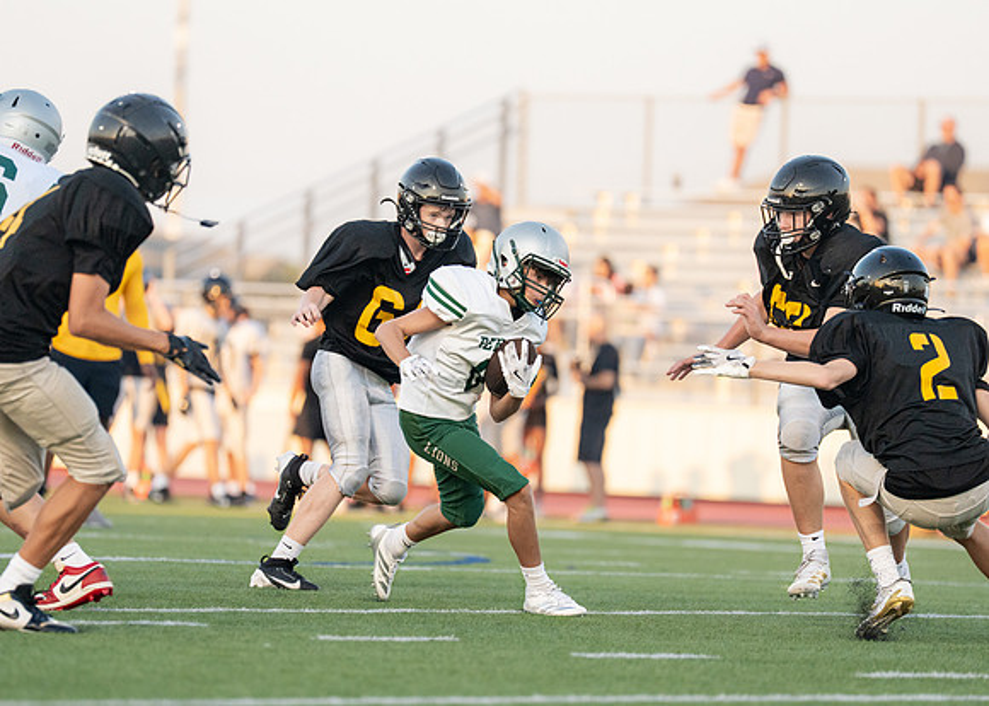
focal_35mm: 297
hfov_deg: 6.8
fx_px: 8329
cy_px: 403
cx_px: 456
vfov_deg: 4.9
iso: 1600
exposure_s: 1/3200
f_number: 2.8
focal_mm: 200
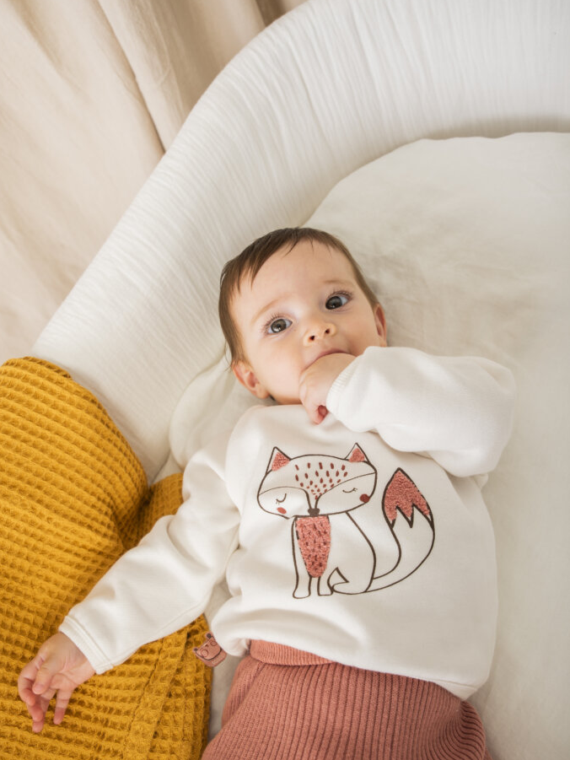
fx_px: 768
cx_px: 283
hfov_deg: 40.7
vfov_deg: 52.6
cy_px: 366
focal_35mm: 35
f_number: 6.3
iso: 100
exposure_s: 1/200
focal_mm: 32
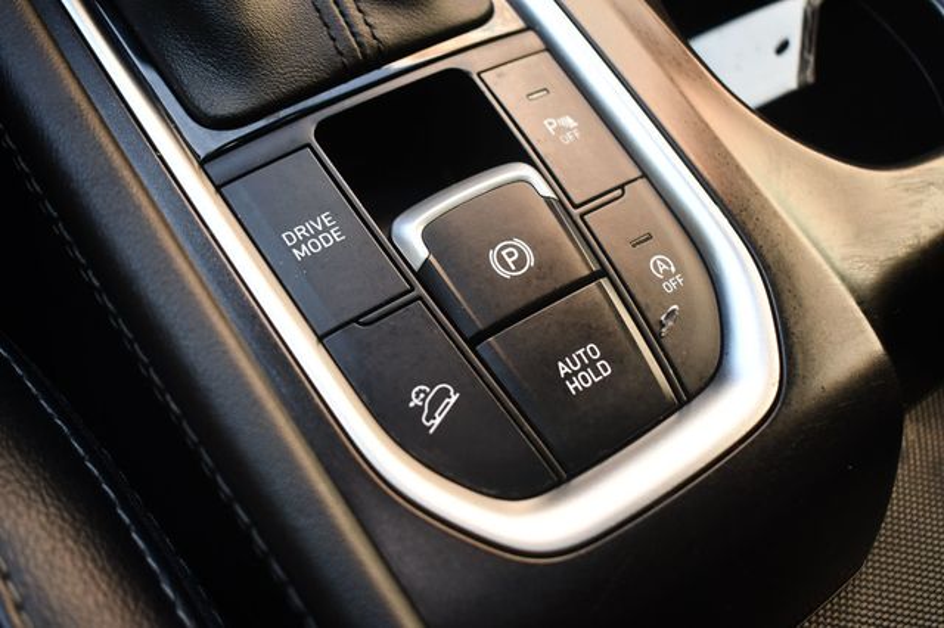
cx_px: 472
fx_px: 970
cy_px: 314
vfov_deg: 35.9
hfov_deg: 51.9
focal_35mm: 37
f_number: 4
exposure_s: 1/250
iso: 800
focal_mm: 25
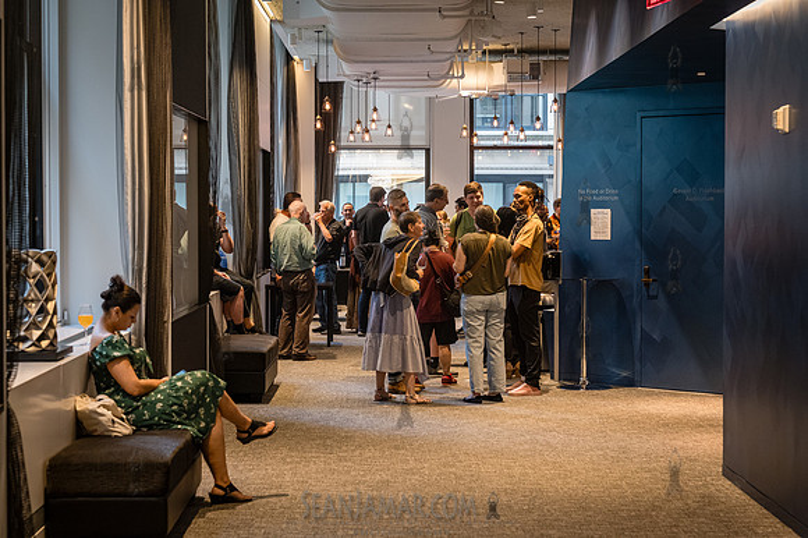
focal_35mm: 65
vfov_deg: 20.8
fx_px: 1462
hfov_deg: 30.9
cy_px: 269
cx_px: 404
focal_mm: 65
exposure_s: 1/160
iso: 6400
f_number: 4.5
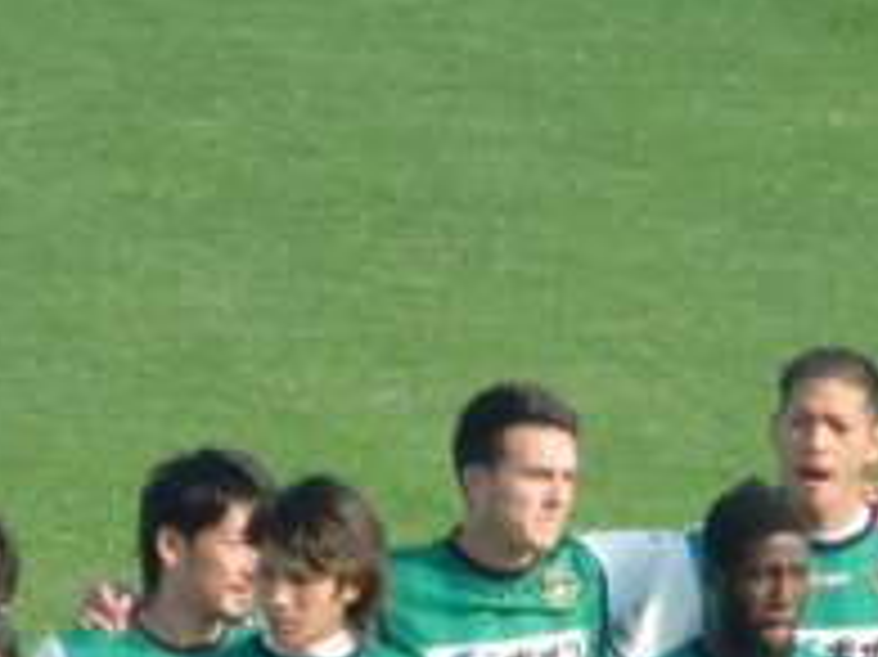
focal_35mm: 986
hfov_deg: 2.0
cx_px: 540
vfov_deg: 1.5
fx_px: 24994
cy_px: 684
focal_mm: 43
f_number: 5.8
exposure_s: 1/250
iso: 125
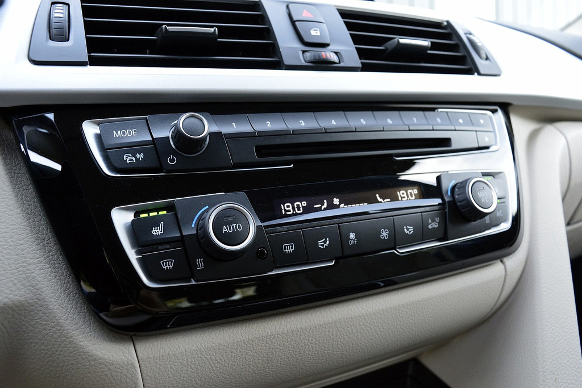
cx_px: 291
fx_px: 485
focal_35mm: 30
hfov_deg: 61.9
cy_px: 194
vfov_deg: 43.6
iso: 800
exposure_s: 1/60
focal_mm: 20
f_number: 5.6
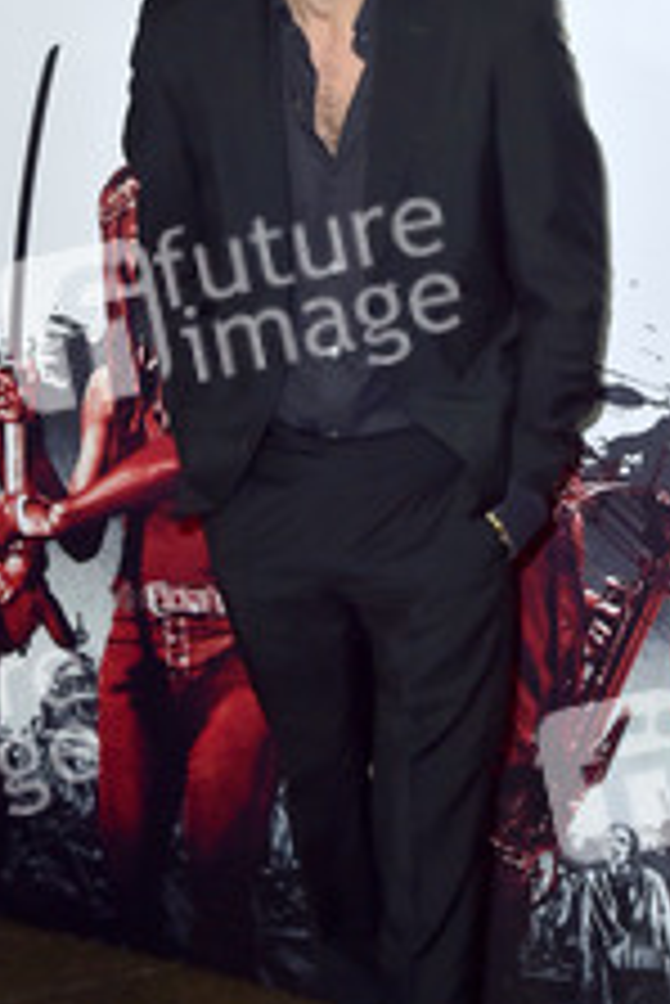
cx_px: 362
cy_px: 531
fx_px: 1449
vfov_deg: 38.2
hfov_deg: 26.0
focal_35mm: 52
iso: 400
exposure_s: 1/200
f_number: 5.6
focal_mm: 29
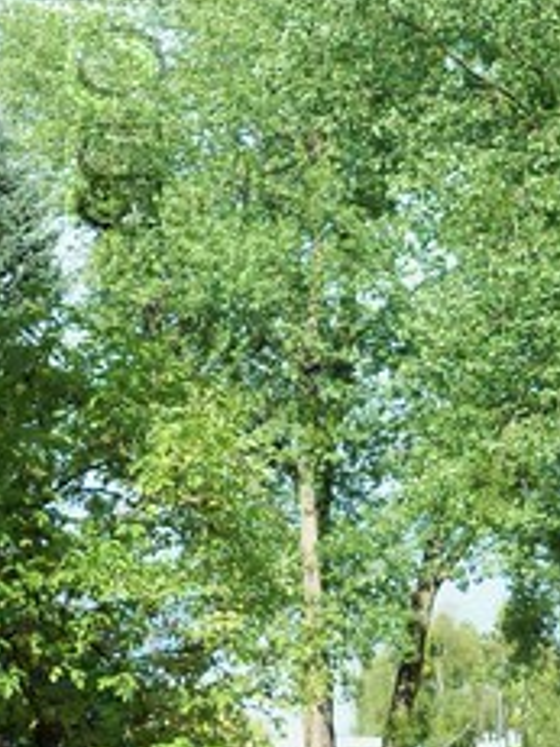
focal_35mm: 94
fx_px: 2029
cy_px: 281
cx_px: 745
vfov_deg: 20.8
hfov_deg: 15.0
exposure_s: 1/320
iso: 80
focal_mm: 5.7
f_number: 2.9
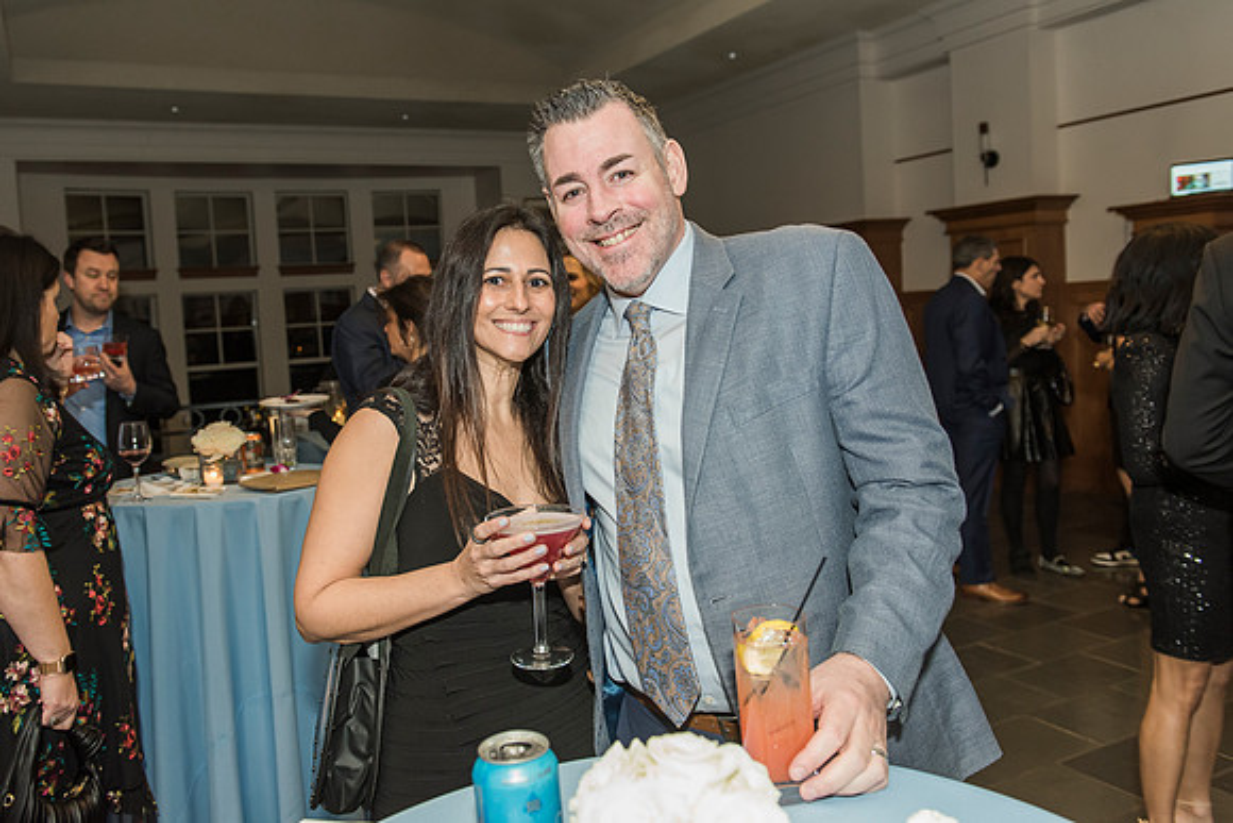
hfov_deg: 61.3
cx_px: 565
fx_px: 1039
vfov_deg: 43.2
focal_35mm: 30
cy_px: 377
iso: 1250
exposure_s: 1/100
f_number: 4
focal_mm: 28
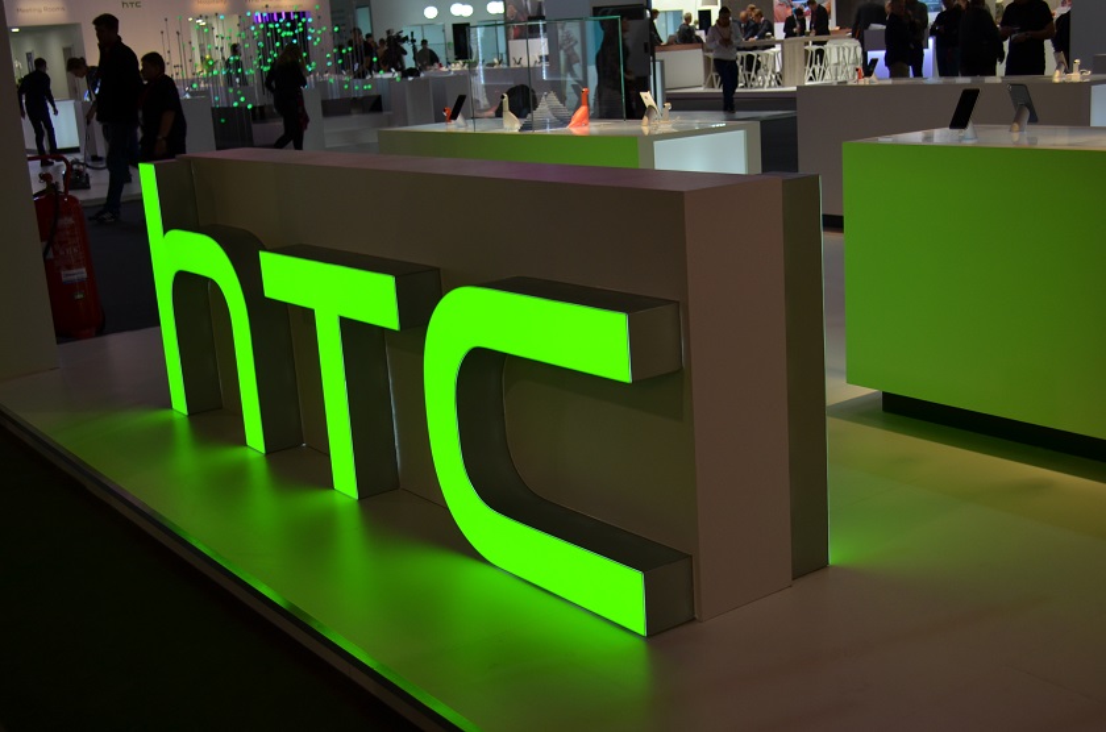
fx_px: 1333
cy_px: 366
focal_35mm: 44
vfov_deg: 30.7
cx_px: 553
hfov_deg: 45.1
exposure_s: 1/60
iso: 400
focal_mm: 29
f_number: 4.5
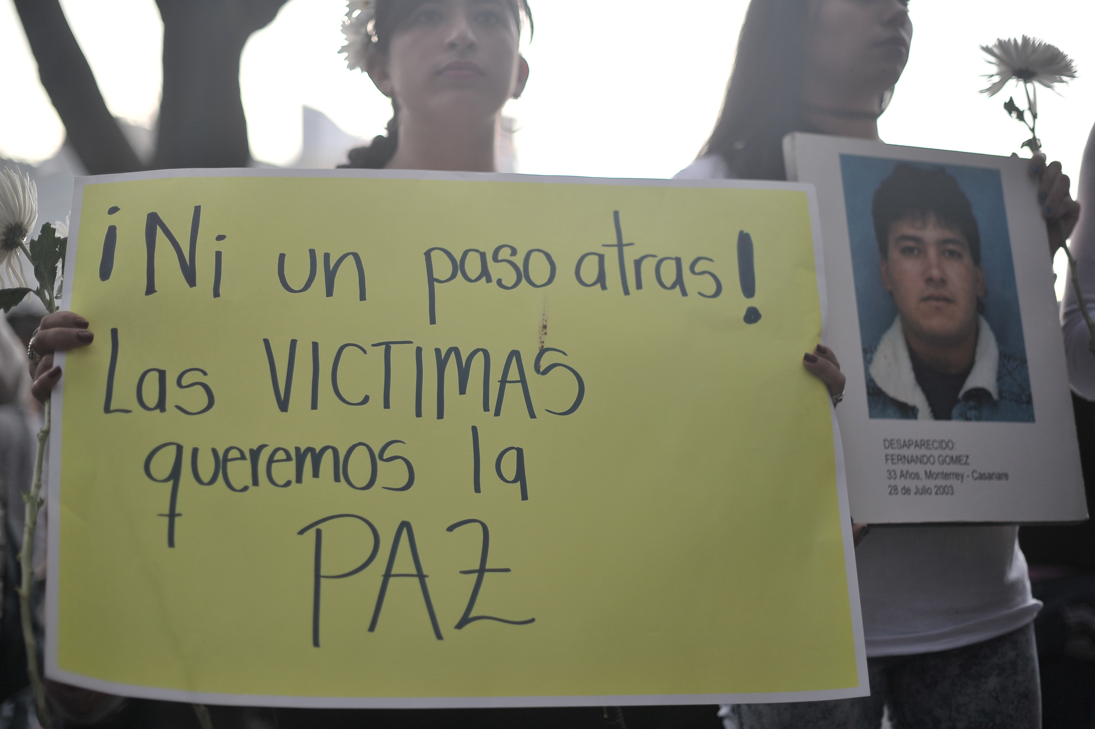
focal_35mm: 50
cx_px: 548
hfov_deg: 39.6
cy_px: 364
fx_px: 1520
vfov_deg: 27.0
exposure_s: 1/1600
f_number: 1.8
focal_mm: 50
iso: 500
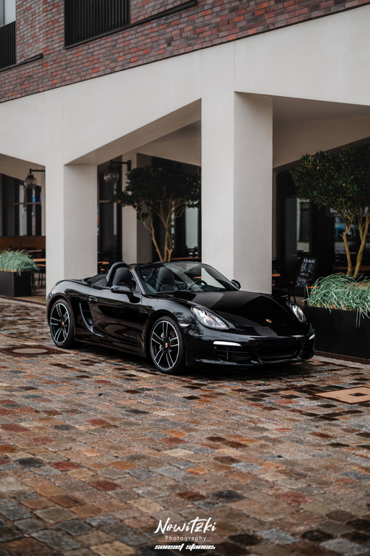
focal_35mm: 50
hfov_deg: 27.0
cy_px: 278
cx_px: 185
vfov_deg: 39.6
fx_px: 772
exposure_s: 1/400
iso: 100
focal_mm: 50
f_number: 2
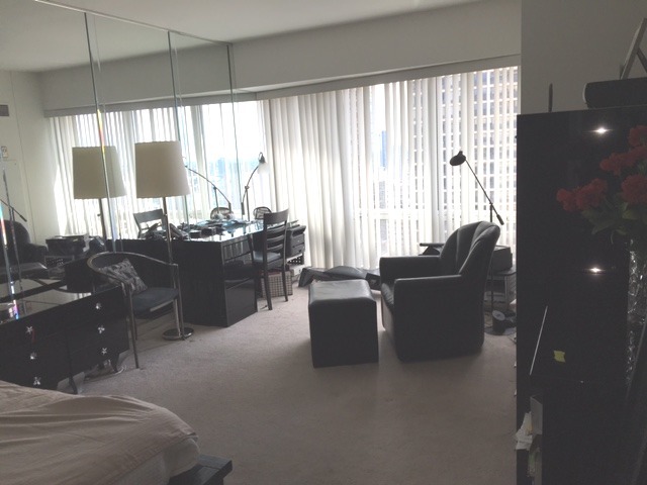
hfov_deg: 61.7
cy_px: 242
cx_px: 324
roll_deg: +3.2
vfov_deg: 48.2
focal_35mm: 29
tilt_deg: -8.8
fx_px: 542
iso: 25
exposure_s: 1/305
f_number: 2.2
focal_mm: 4.15
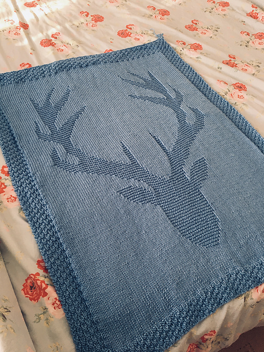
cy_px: 176
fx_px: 295
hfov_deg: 48.2
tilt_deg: -55.4
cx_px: 132
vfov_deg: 61.7
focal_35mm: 29
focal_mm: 4.15
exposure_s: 1/33
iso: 64
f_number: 2.2
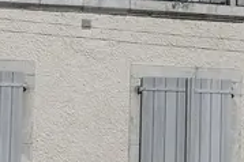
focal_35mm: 250
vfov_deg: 5.4
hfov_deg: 7.9
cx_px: 469
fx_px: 1693
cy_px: -77
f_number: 7.1
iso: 125
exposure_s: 1/1600
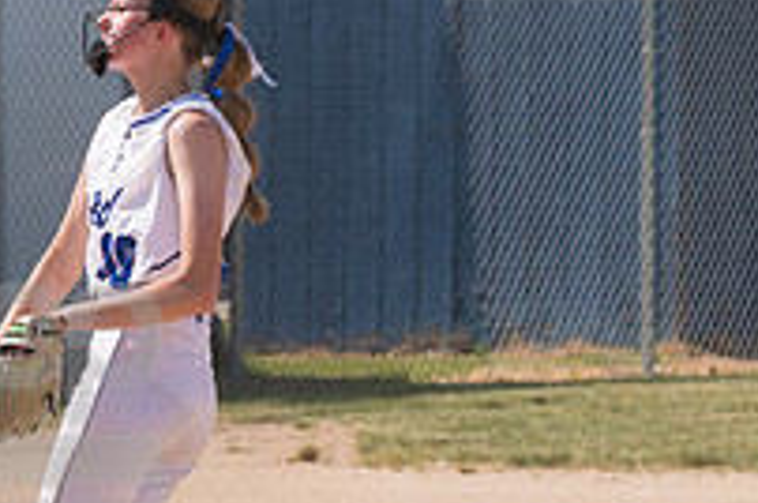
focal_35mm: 537
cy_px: 387
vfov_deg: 2.6
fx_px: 11289
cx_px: 49
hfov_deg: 3.8
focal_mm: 125
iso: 250
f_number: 5.6
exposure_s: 1/1600
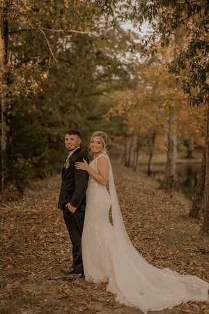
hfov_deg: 27.0
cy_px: 157
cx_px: 104
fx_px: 435
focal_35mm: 50
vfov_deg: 39.6
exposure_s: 1/500
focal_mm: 50
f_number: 2
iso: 200
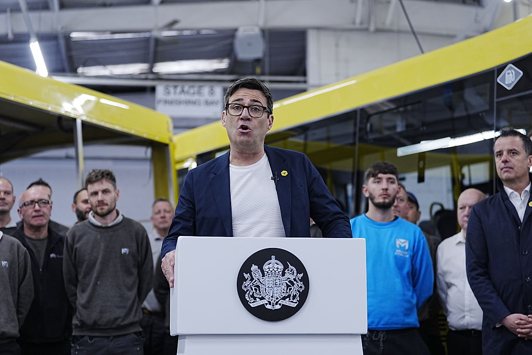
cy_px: 178
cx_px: 266
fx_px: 1035
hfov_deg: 28.8
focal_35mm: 70
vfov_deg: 19.5
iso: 800
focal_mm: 70
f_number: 2.8
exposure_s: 1/256
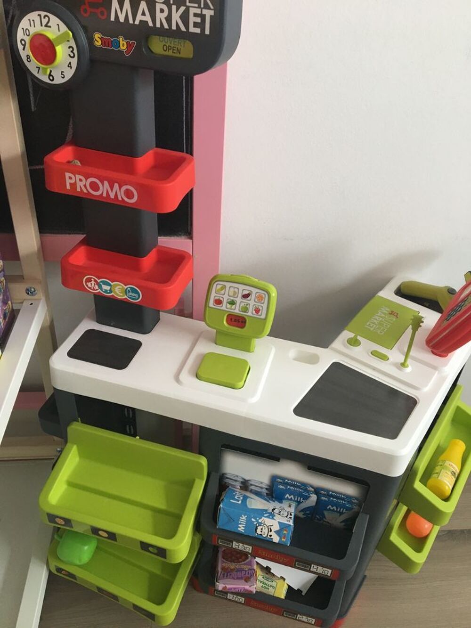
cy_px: 314
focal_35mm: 29
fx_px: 526
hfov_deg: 48.2
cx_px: 236
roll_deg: -5.2
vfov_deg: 61.7
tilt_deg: -37.3
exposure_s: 1/33
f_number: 2.2
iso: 125
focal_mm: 4.15
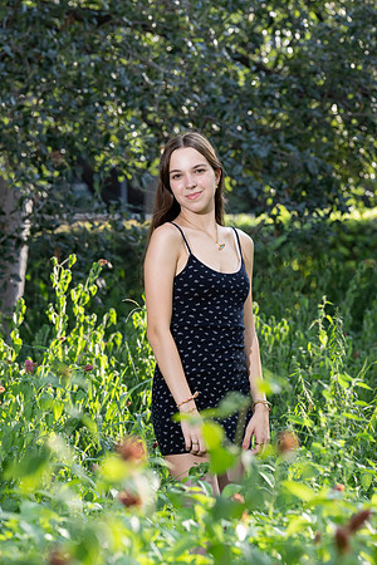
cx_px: 188
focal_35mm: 170
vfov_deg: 12.1
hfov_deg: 8.1
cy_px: 282
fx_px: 2670
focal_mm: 170
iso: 640
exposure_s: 1/200
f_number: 8
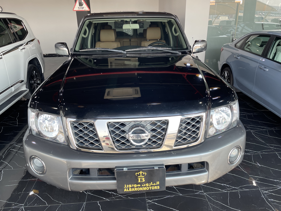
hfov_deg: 67.3
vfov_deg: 53.1
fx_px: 211
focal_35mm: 26
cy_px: 106
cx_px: 140
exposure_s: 1/157
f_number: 1.6
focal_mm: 4.2
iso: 32
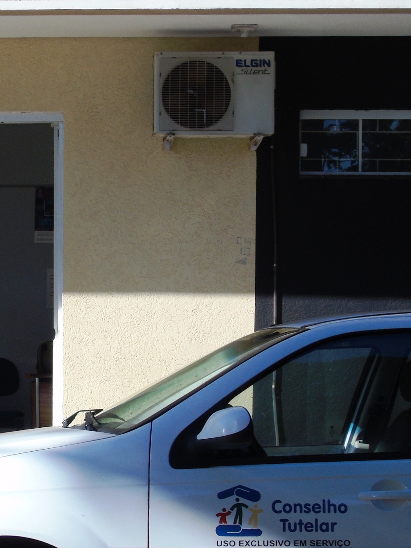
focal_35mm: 107
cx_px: -68
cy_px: 339
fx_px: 1694
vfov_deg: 18.4
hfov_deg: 13.5
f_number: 4.3
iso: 80
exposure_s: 1/500
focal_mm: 9.6
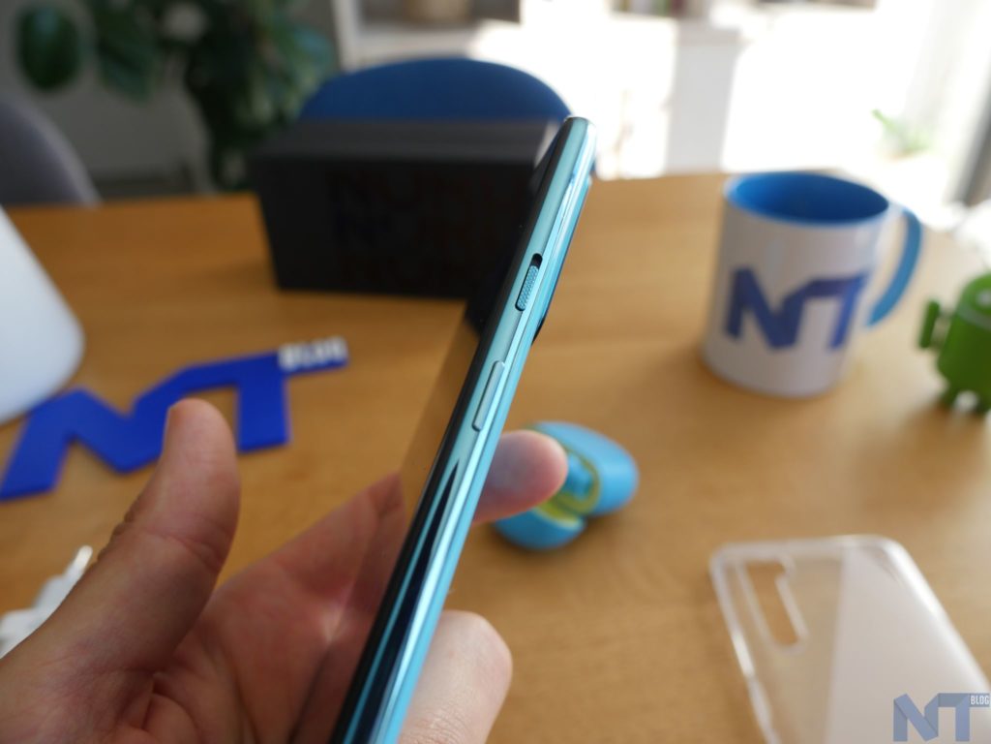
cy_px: 372
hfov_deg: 71.6
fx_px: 687
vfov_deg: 56.8
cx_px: 496
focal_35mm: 24
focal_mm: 12
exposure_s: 1/200
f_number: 4
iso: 200
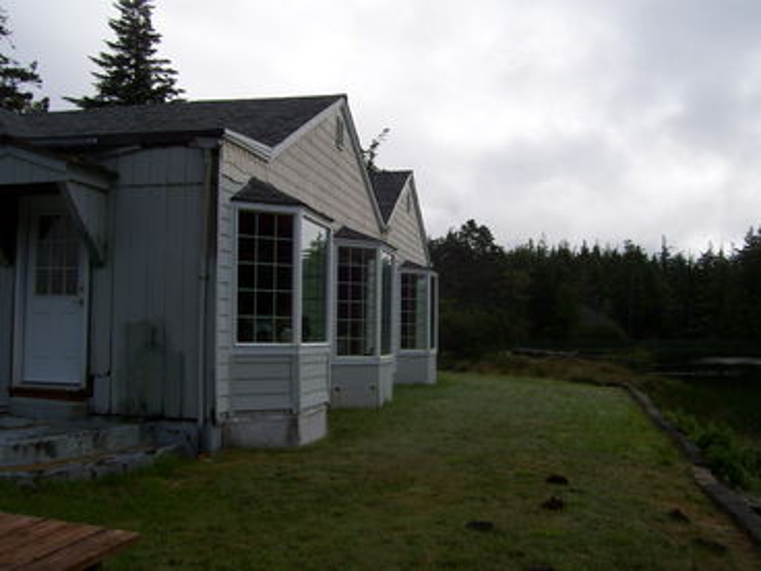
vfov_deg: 39.7
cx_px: 380
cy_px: 286
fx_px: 791
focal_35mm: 36
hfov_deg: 51.4
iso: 80
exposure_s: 1/500
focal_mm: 6
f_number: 4.8
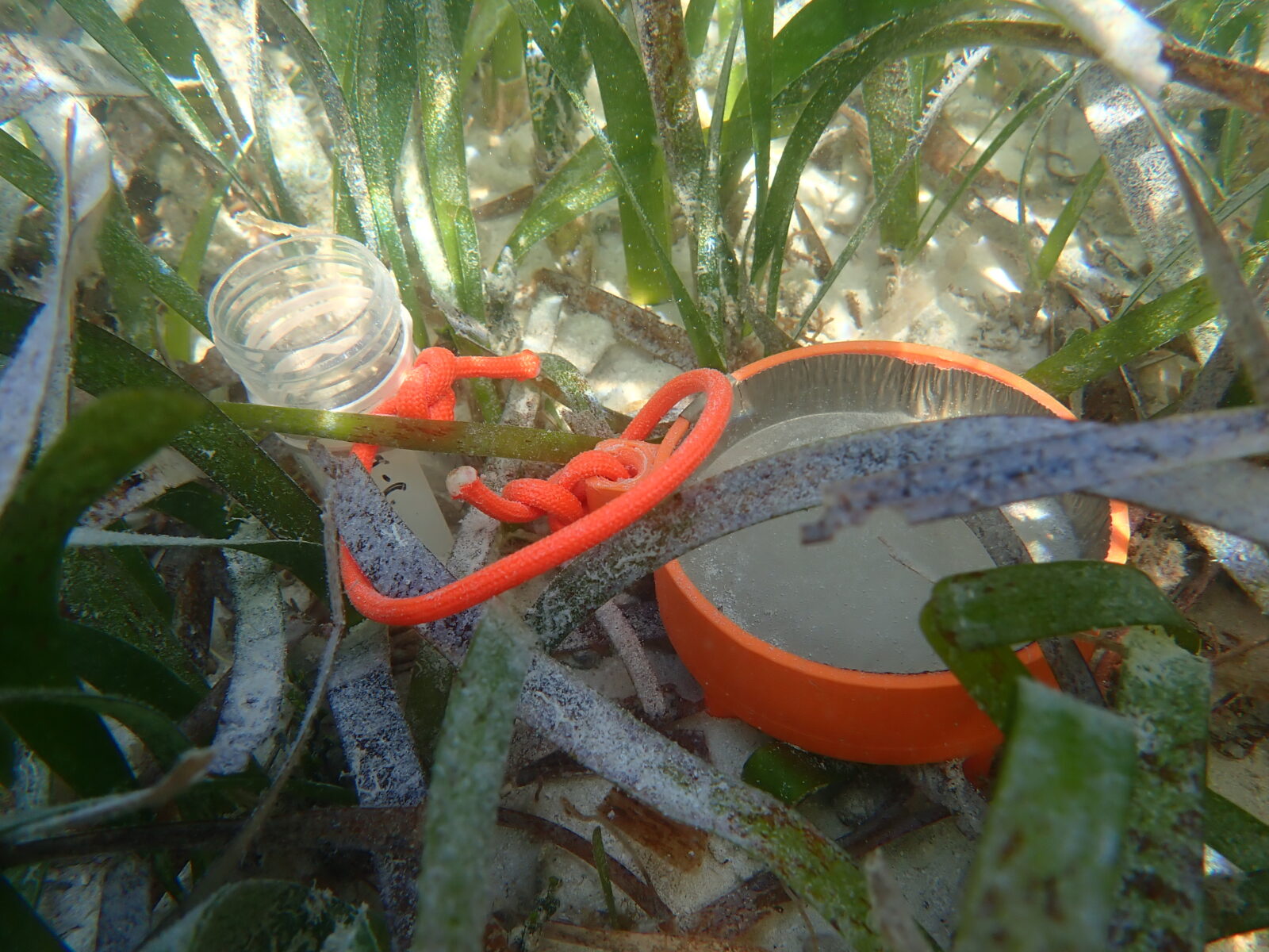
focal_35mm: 25
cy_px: 476
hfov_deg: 69.4
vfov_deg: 54.9
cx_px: 634
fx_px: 916
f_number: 2.8
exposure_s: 1/250
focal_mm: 4.5
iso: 100
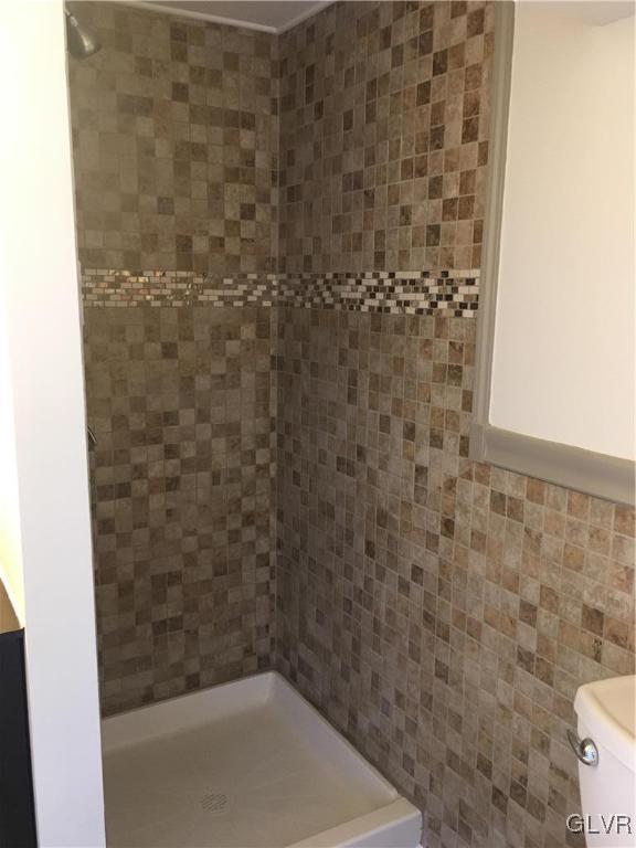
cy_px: 424
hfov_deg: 48.2
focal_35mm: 29
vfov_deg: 61.7
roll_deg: -0.5
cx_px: 318
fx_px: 710
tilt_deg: -9.2
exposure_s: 1/30
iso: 125
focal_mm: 4.15
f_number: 2.2
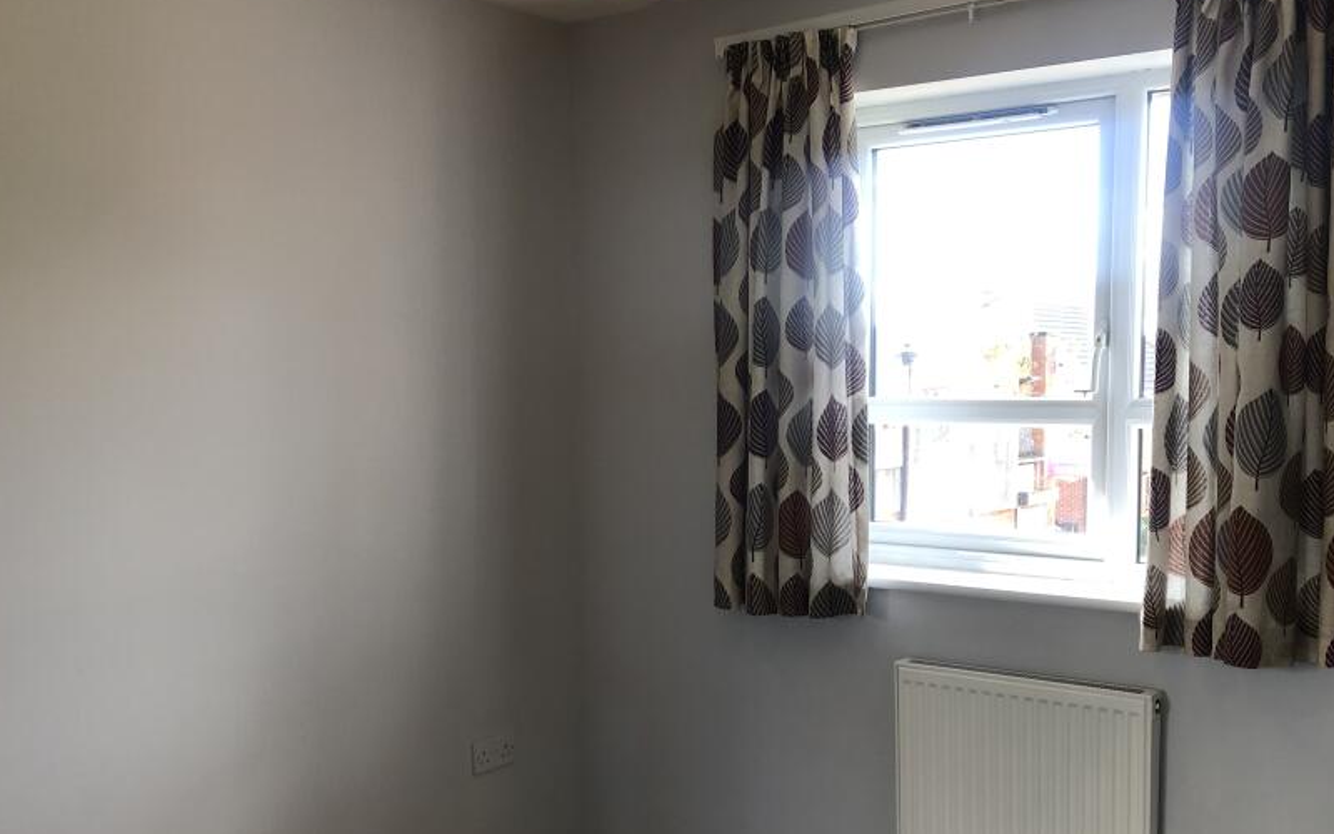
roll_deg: +1.7
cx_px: 754
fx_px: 1382
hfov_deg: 51.4
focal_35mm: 38
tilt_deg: -6.5
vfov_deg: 33.4
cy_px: 535
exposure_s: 1/50
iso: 25
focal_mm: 4
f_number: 1.8
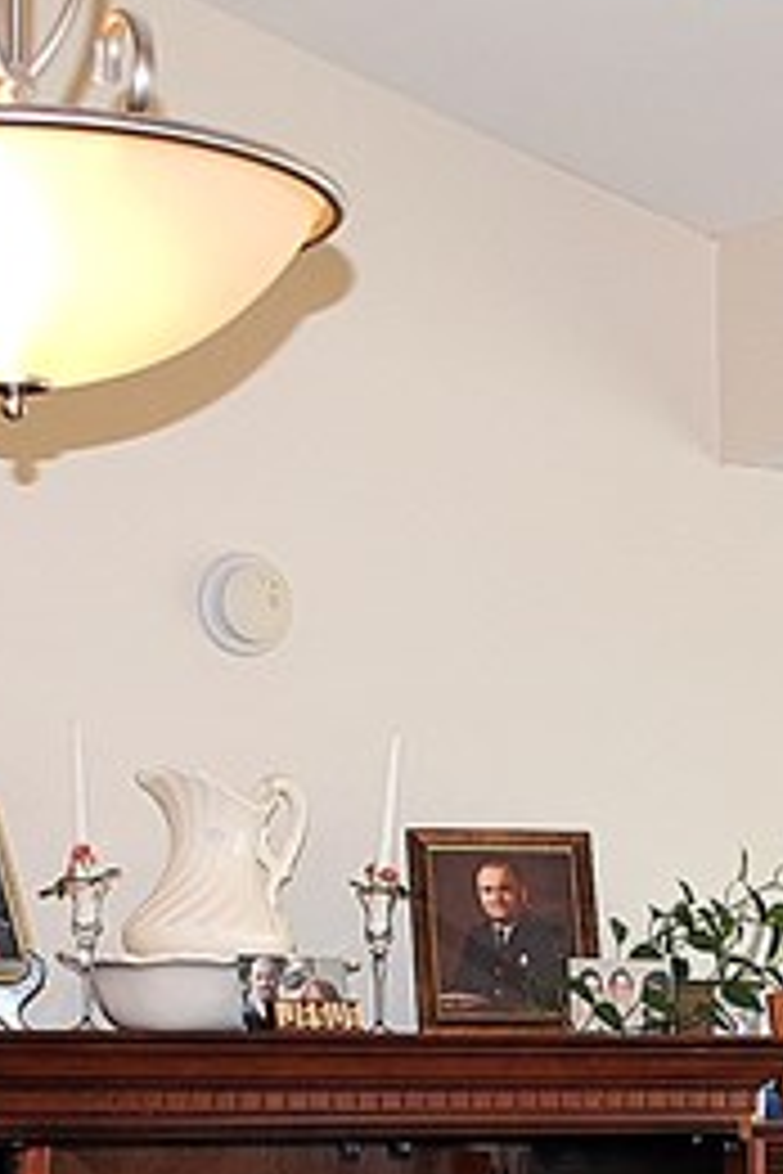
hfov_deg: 12.0
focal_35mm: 112
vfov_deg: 17.9
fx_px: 3654
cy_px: 1089
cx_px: 857
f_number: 3.5
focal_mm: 18
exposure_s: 1/60
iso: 100
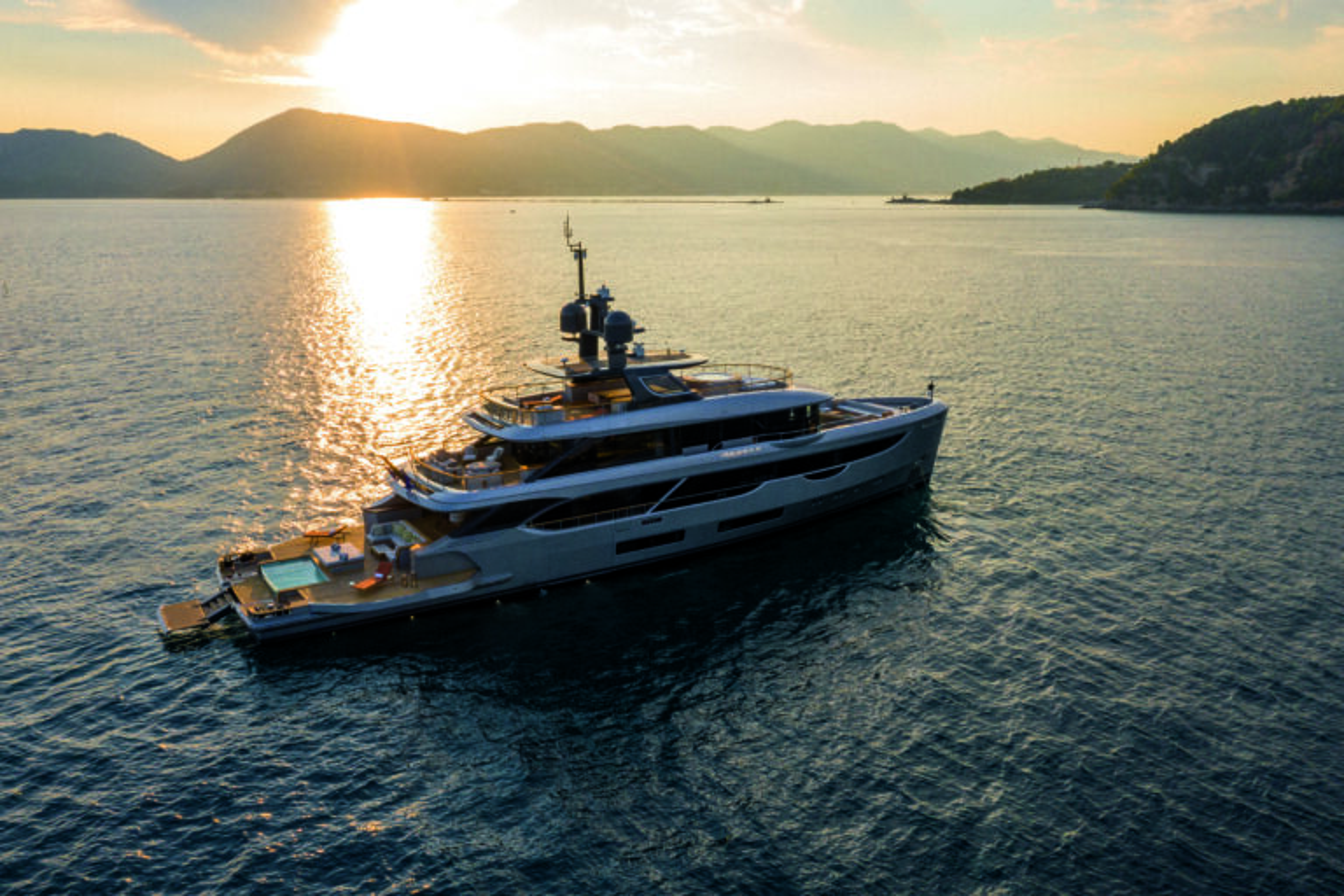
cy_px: 448
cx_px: 672
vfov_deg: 46.4
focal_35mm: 28
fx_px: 1045
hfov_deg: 65.5
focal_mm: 10.26
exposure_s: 1/160
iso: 200
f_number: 9
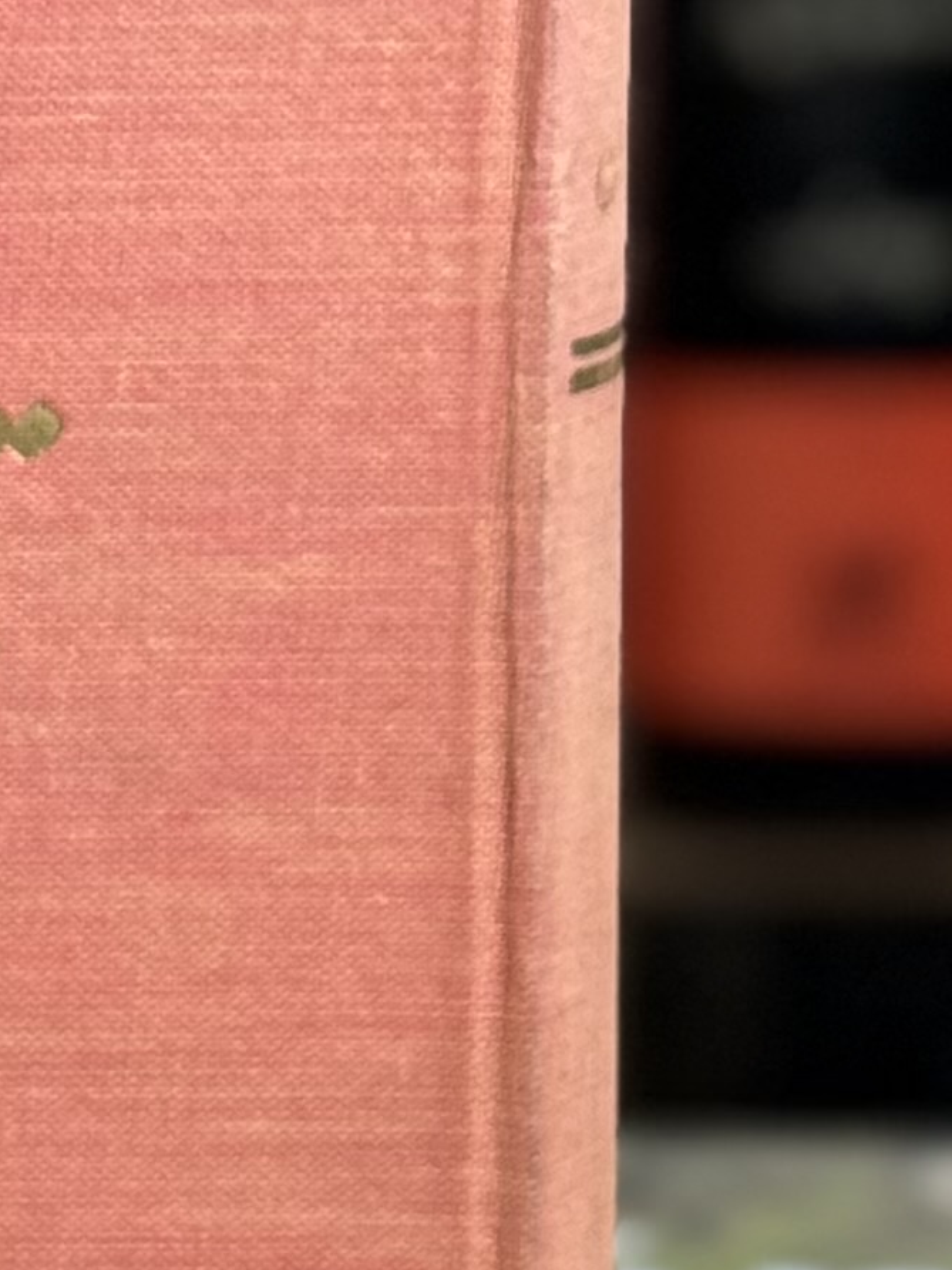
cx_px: -835
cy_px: -68
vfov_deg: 9.1
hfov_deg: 6.7
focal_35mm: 217
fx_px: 7957
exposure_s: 1/100
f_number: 1.78
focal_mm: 6.76
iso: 125
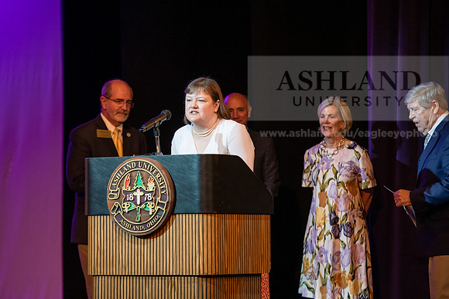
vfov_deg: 9.5
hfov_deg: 14.2
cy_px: 150
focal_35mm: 145
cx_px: 224
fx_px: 1809
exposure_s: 1/200
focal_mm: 145
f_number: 3.5
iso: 2000
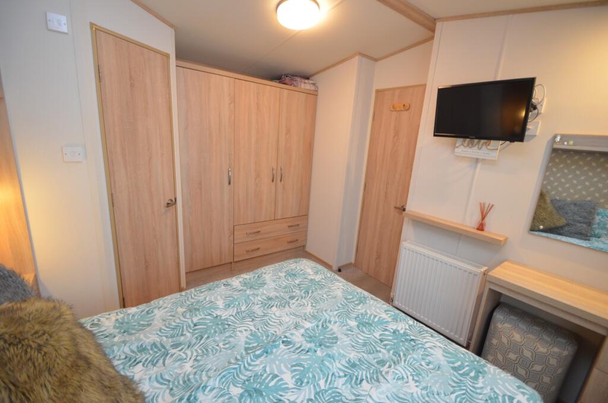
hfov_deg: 95.1
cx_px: 304
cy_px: 202
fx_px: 278
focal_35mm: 16
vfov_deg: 71.9
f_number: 3.5
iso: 800
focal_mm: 11
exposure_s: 1/40
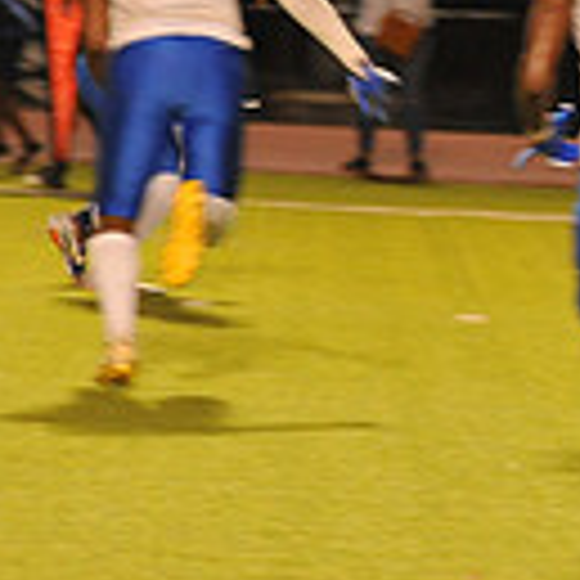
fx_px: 10464
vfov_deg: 3.2
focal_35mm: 552
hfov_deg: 3.2
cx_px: 1182
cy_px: 22
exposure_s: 1/160
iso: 3200
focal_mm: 145
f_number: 5
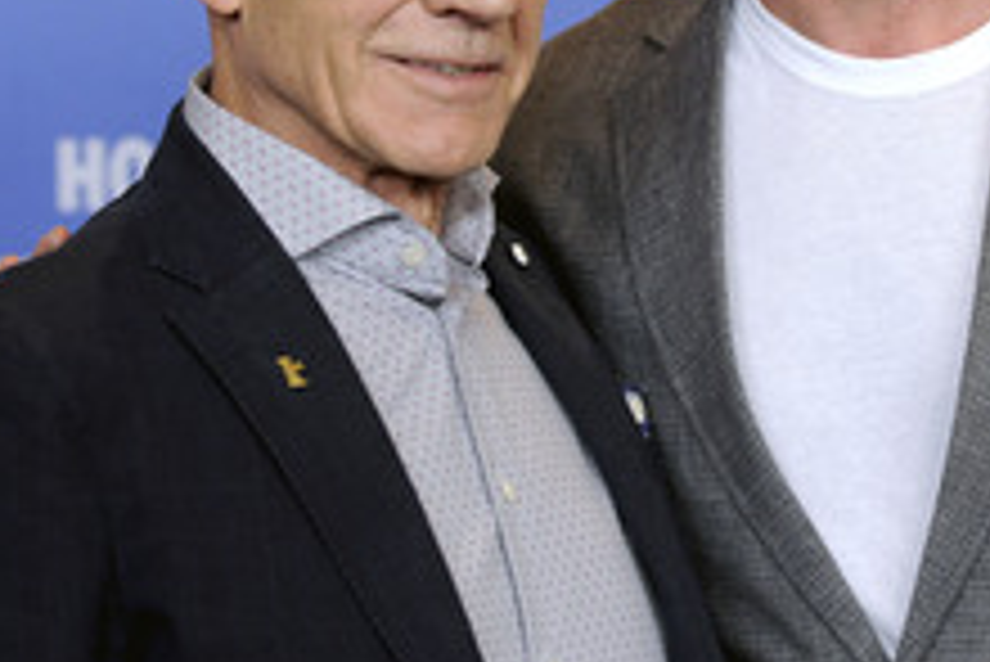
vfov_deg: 5.0
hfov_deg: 7.5
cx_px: 670
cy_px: 32
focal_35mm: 276
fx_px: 7595
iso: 1250
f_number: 4.5
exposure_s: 1/250
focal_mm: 135
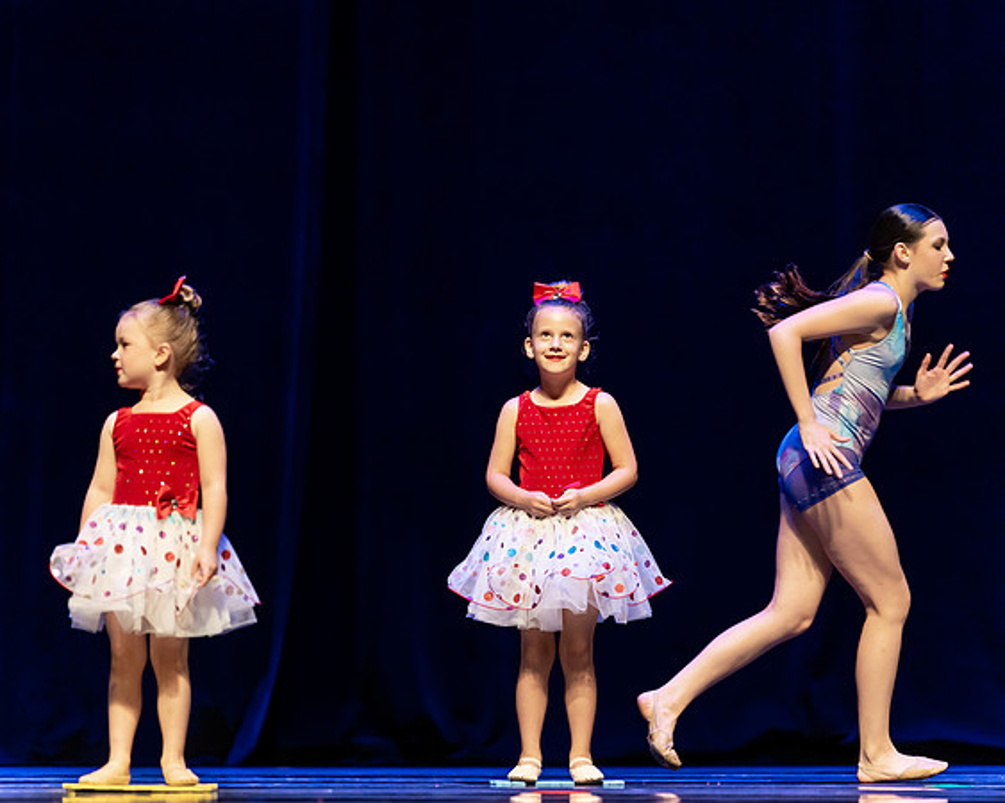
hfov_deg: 10.9
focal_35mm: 177
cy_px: 387
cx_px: 496
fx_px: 5266
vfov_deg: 8.7
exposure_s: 1/640
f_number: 2.8
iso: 3200
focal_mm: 150
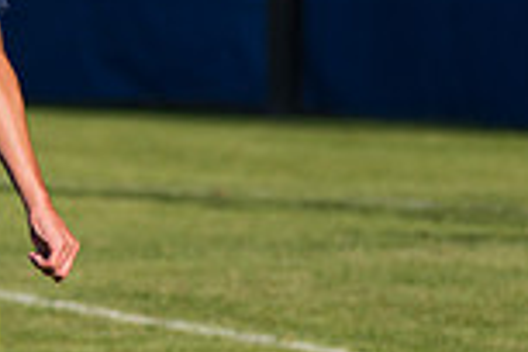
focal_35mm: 757
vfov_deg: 1.8
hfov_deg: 2.7
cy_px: 174
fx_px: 11102
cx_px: -159
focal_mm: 200
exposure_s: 1/2000
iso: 320
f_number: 5.6
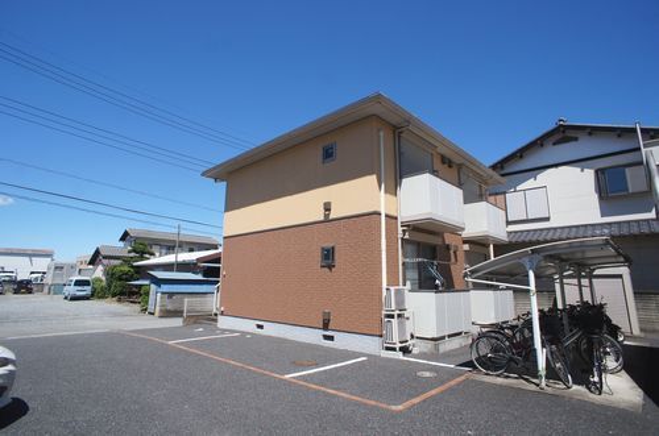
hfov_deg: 73.9
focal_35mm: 24
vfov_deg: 52.9
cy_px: 218
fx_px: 438
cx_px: 330
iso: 200
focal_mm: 16
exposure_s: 1/640
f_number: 8
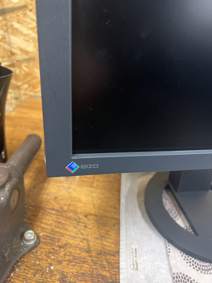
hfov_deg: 53.1
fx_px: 212
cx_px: 106
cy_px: 142
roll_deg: -7.5
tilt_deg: -32.7
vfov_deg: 67.3
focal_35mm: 26
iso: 320
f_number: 1.5
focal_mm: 5.7
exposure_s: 1/50
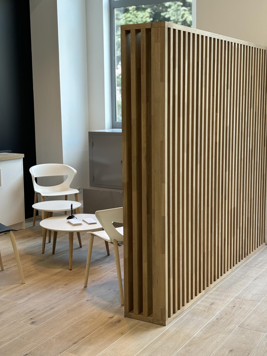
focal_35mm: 52
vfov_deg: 36.8
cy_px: 178
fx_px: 535
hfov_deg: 28.0
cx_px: 134
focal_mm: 5.96
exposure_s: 1/50
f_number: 1.6
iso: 40
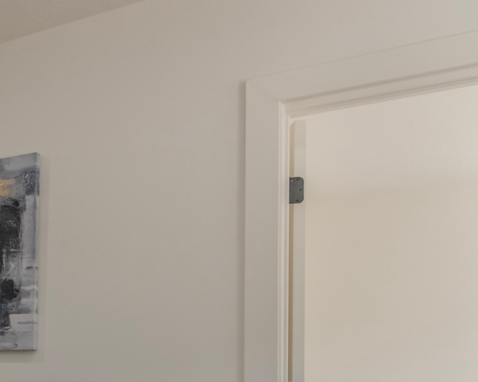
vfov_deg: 28.4
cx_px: -263
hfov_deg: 25.9
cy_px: 381
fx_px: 707
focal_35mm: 50
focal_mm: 17
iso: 1000
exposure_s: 1/800
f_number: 8
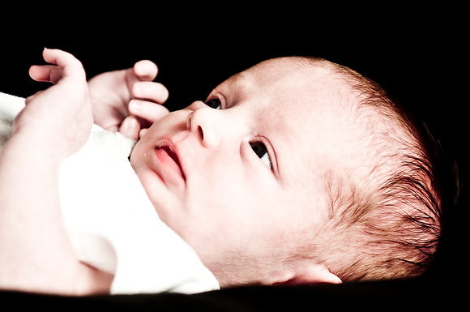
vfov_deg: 13.0
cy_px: 156
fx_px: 1369
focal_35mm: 105
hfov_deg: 19.5
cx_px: 235
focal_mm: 70
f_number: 2.8
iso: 200
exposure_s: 1/100
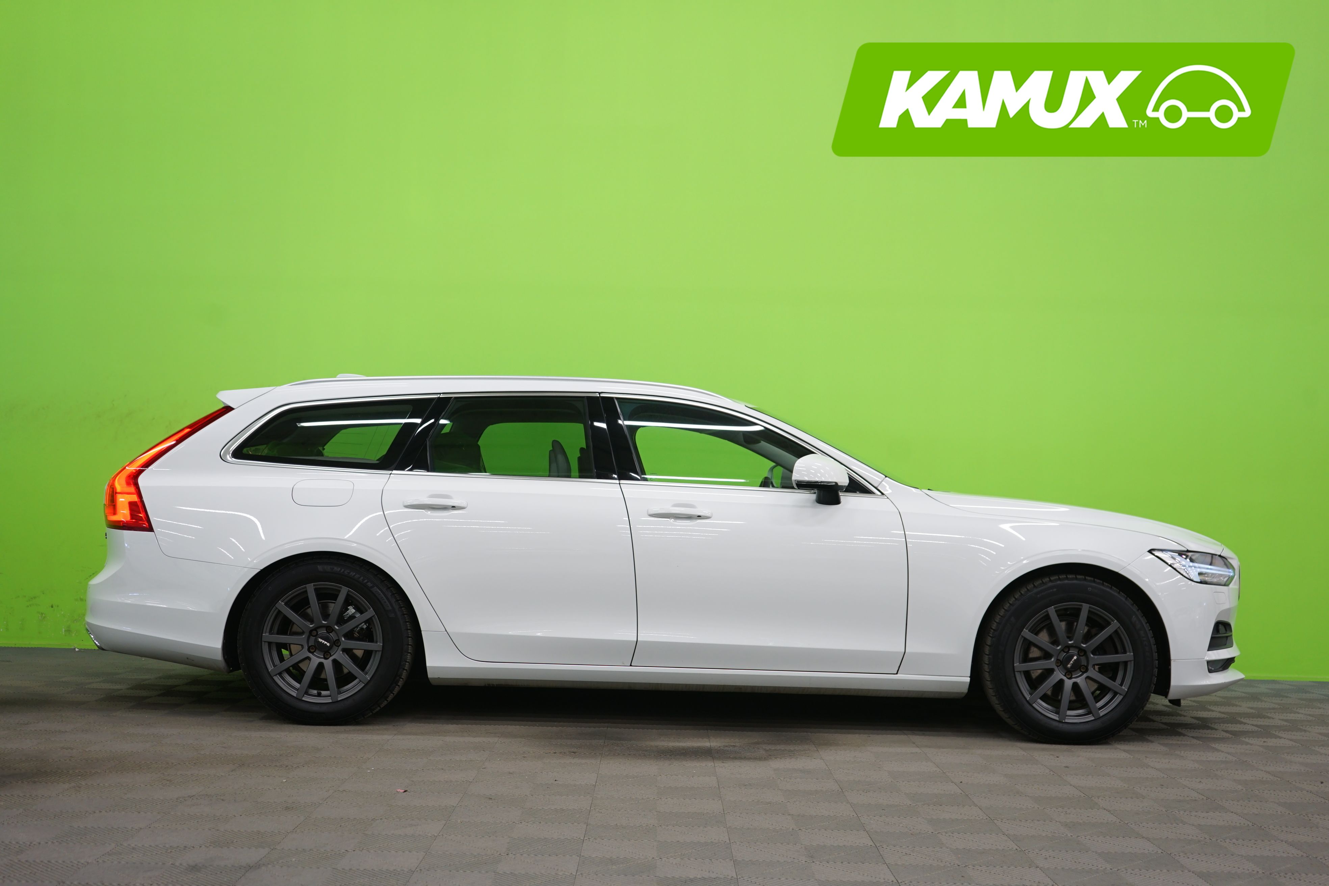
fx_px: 1513
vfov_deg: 32.6
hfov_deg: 47.4
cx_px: 664
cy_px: 443
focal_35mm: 41
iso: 400
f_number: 4.5
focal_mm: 41
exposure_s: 1/10
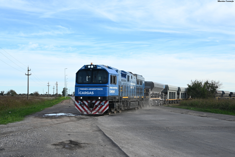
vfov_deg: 28.5
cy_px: 78
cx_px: 118
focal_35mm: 47
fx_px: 308
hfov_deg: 41.7
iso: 100
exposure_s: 1/250
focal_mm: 31.5
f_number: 5
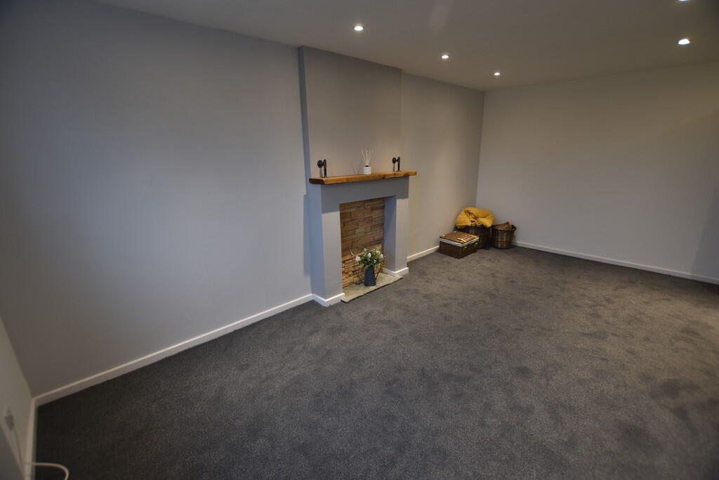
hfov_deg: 100.4
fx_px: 300
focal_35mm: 15
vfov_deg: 77.3
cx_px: 360
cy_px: 240
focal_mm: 10
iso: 180
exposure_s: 1/15
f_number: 3.5
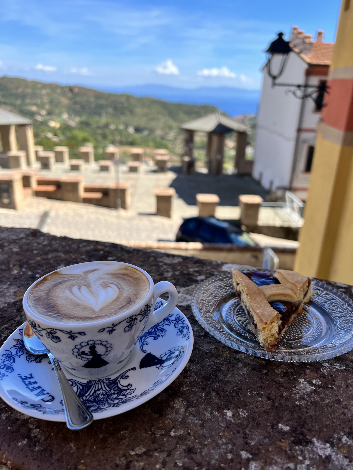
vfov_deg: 67.3
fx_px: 354
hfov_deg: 53.1
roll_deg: -1.6
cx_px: 176
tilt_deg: -22.2
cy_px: 235
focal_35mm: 26
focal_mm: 5.7
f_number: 1.5
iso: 50
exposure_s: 1/2513
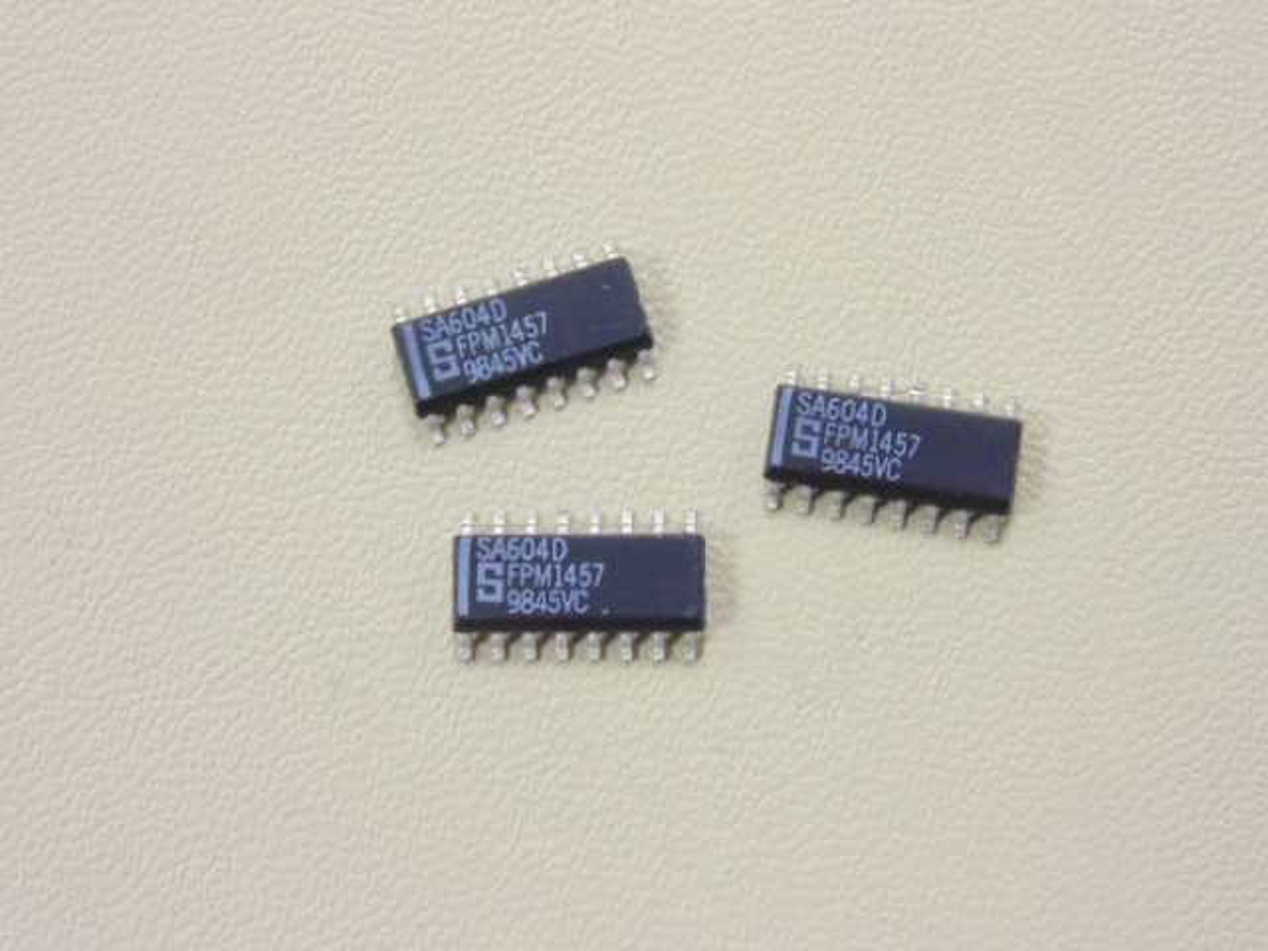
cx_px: 634
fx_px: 3590
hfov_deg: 20.0
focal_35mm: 98
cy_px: 476
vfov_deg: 15.1
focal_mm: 17.5
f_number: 4.6
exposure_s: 1/20
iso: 400
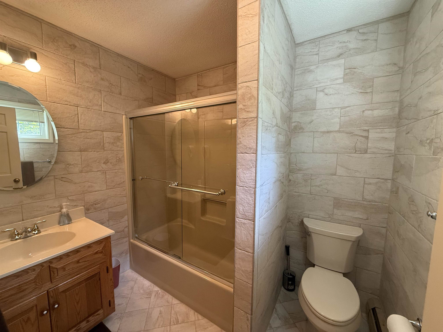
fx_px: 179
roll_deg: -0.1
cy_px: 166
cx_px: 222
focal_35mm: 14
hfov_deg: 102.1
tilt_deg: -5.5
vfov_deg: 85.7
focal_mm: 2.22
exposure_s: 1/60
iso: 320
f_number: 2.2
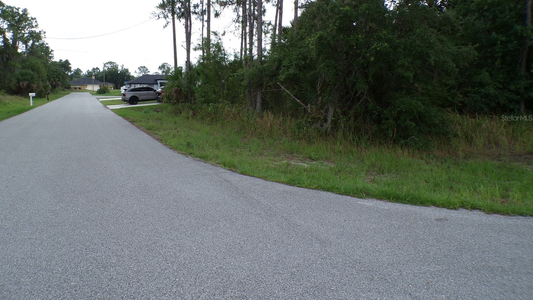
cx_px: 258
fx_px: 382
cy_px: 118
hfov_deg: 69.8
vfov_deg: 42.7
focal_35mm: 27
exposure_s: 1/280
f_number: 4.4
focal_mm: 4.3
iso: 100
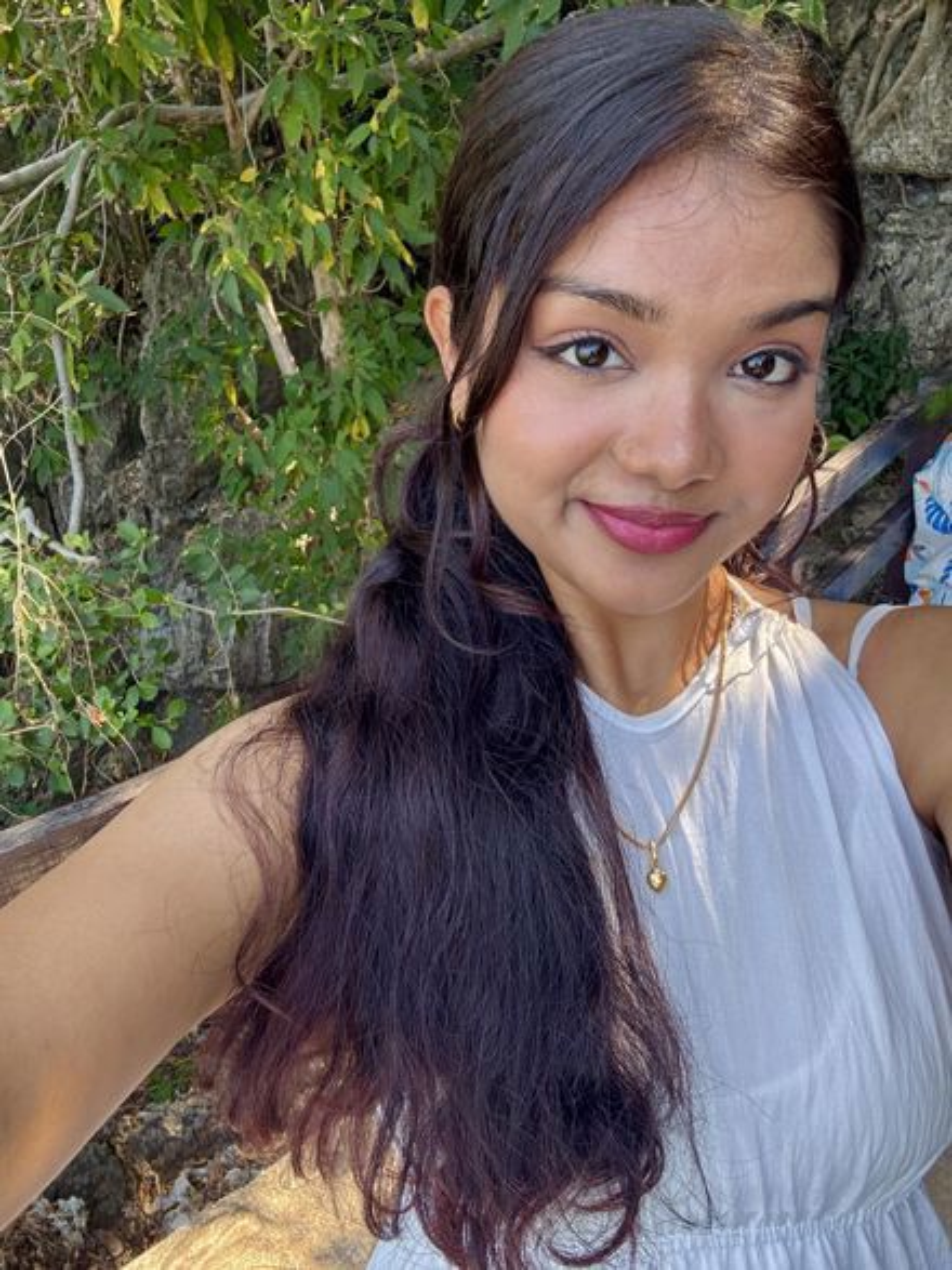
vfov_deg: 60.0
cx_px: 476
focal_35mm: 30
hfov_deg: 46.8
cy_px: 635
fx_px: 1100
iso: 32
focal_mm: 2.69
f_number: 1.9
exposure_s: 1/121
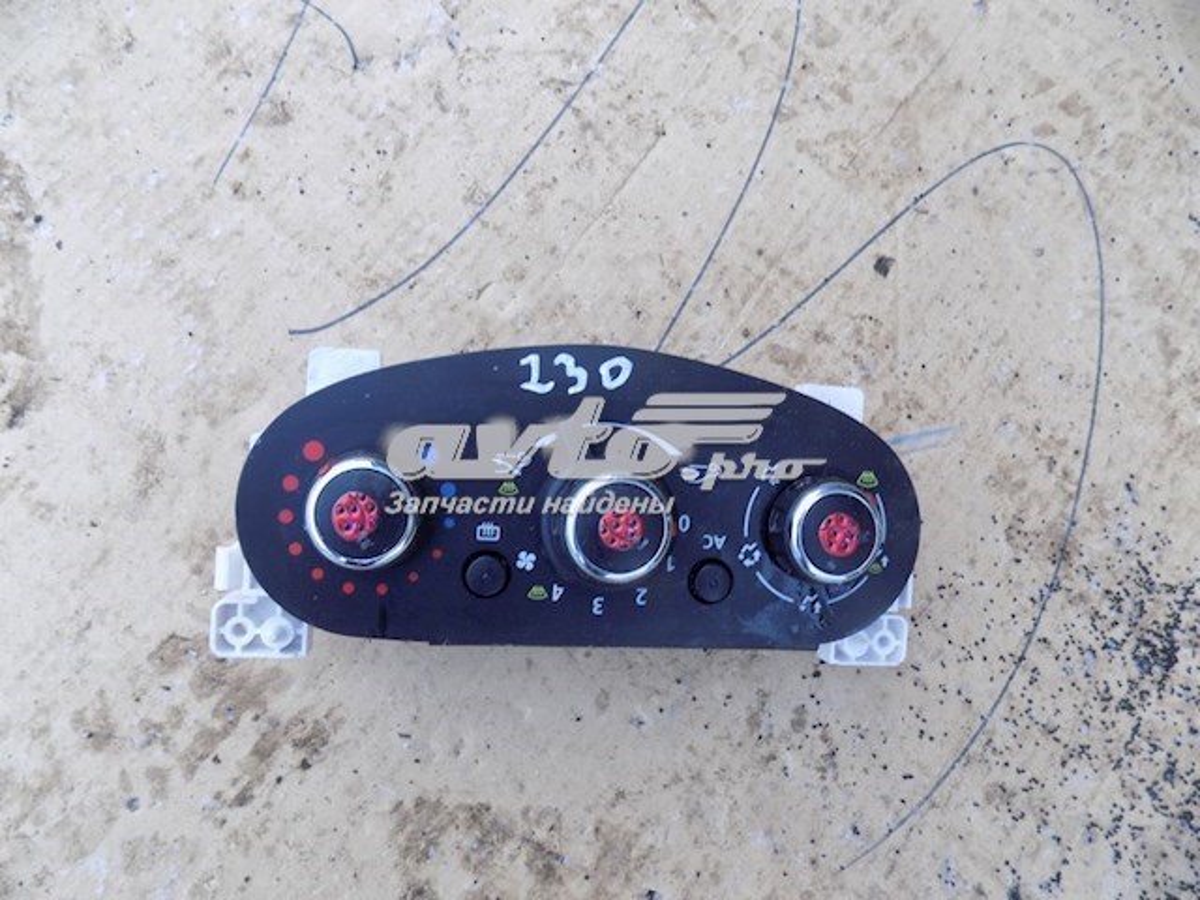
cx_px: 600
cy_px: 450
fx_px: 797
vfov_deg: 58.9
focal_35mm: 23
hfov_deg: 73.9
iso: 80
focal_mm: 4
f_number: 3.1
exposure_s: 1/30
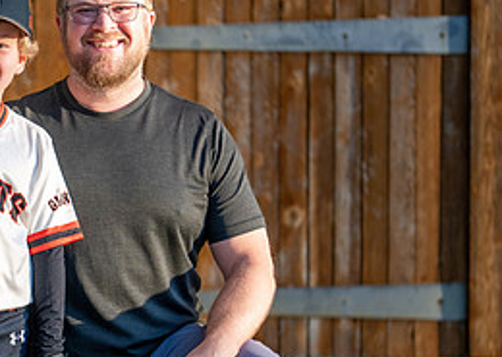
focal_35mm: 142
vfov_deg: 10.1
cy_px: 258
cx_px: 4
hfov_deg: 13.9
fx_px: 2022
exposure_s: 1/1600
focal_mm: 50
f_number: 1.2
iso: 100
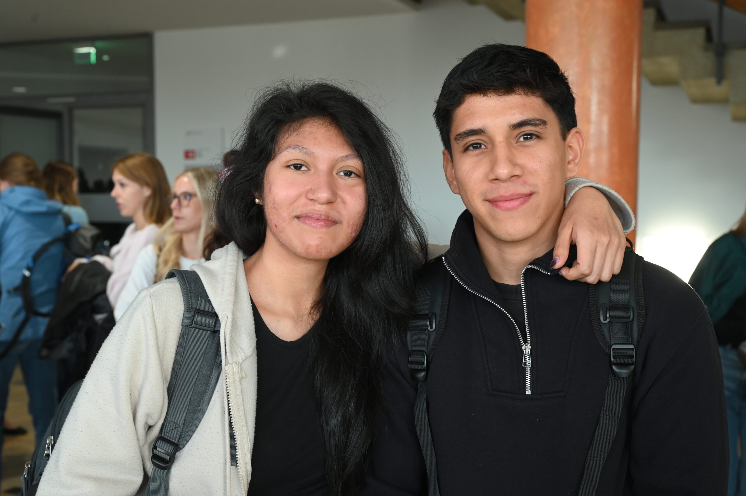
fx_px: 890
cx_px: 373
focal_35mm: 43
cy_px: 248
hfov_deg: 45.5
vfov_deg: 31.1
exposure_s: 1/125
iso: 1600
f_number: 5.6
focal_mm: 43
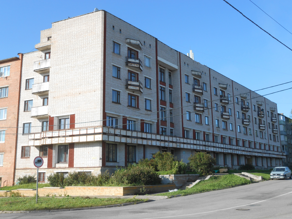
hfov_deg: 49.0
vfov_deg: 37.7
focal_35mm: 38
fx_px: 321
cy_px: 110
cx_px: 146
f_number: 4.2
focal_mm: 6.8
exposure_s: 1/400
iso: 80
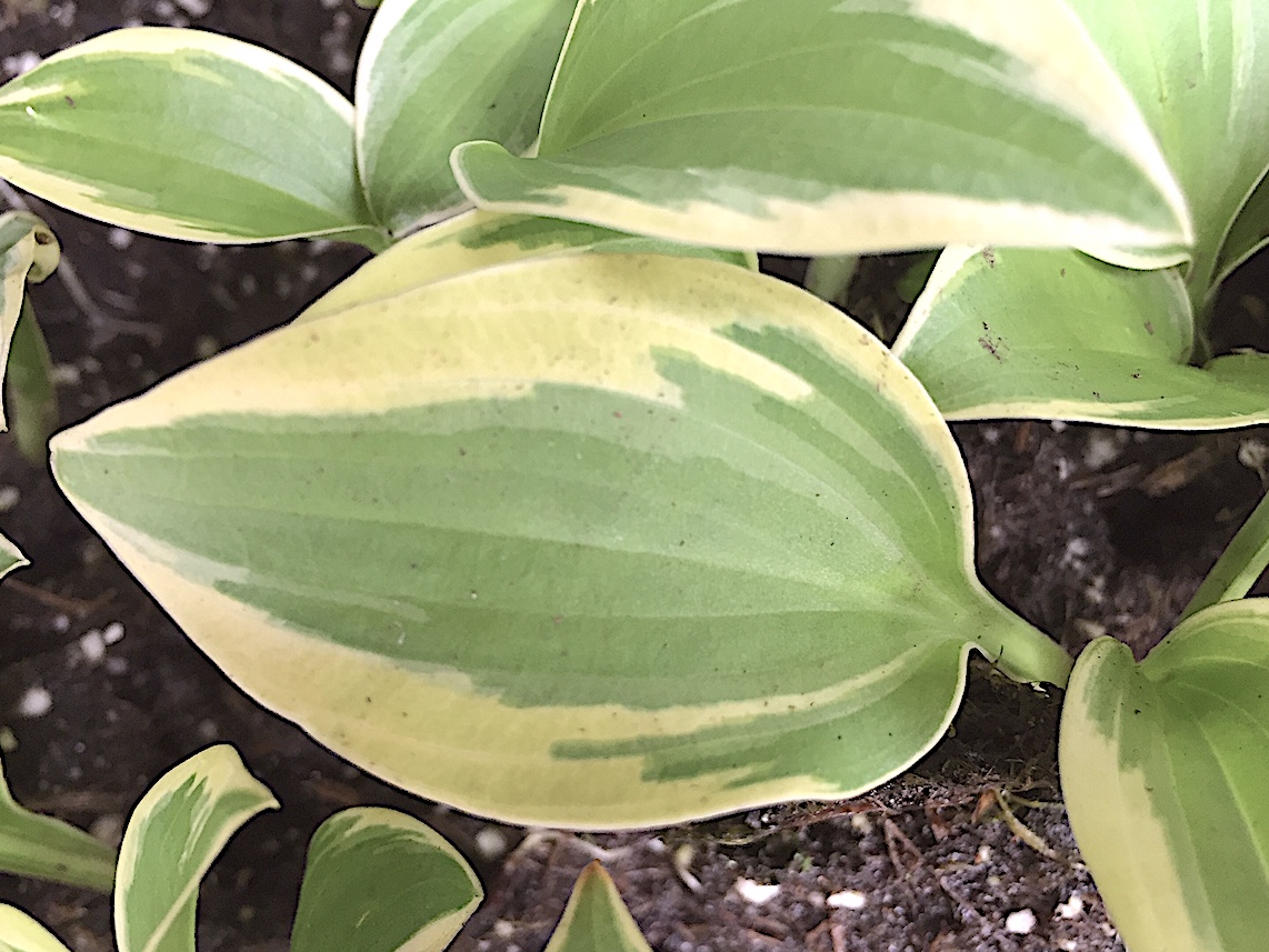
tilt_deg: -78.1
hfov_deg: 55.3
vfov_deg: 42.9
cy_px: 525
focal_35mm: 33
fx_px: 1210
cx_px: 590
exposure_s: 1/33
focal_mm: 4.15
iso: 100
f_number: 2.2
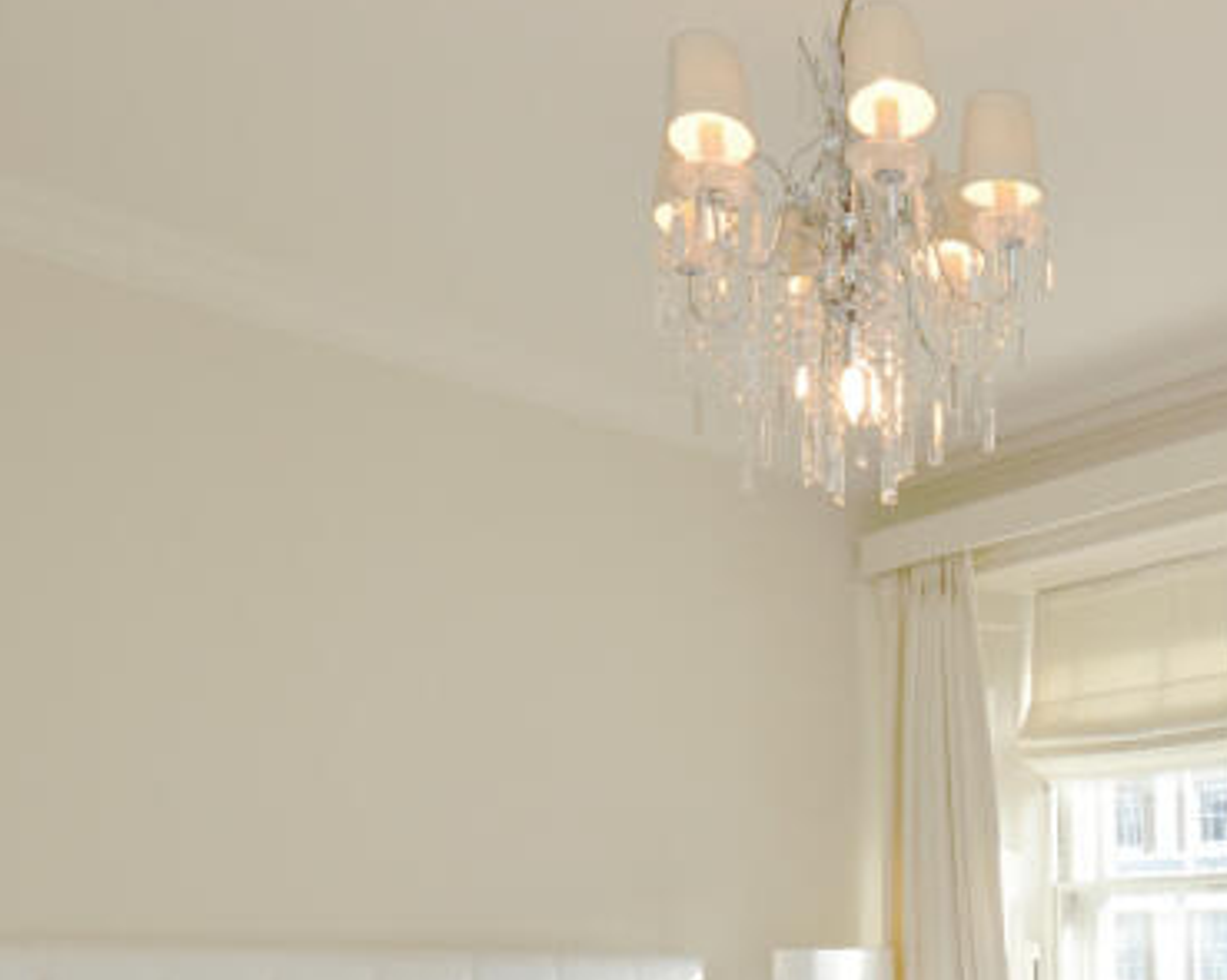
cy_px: 980
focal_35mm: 39
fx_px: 1416
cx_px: 1057
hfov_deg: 43.6
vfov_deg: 34.7
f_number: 11
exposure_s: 1/25
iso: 200
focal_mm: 10
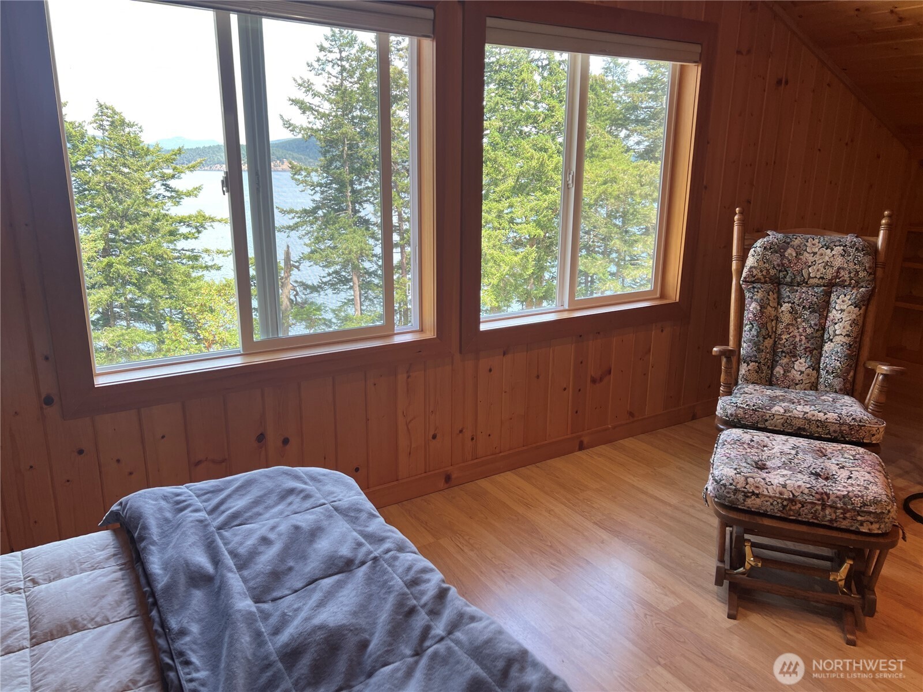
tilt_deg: -14.9
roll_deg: +0.7
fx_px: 693
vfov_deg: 53.1
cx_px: 462
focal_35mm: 26
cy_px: 346
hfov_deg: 67.3
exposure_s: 1/132
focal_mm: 5.7
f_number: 1.5
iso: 32
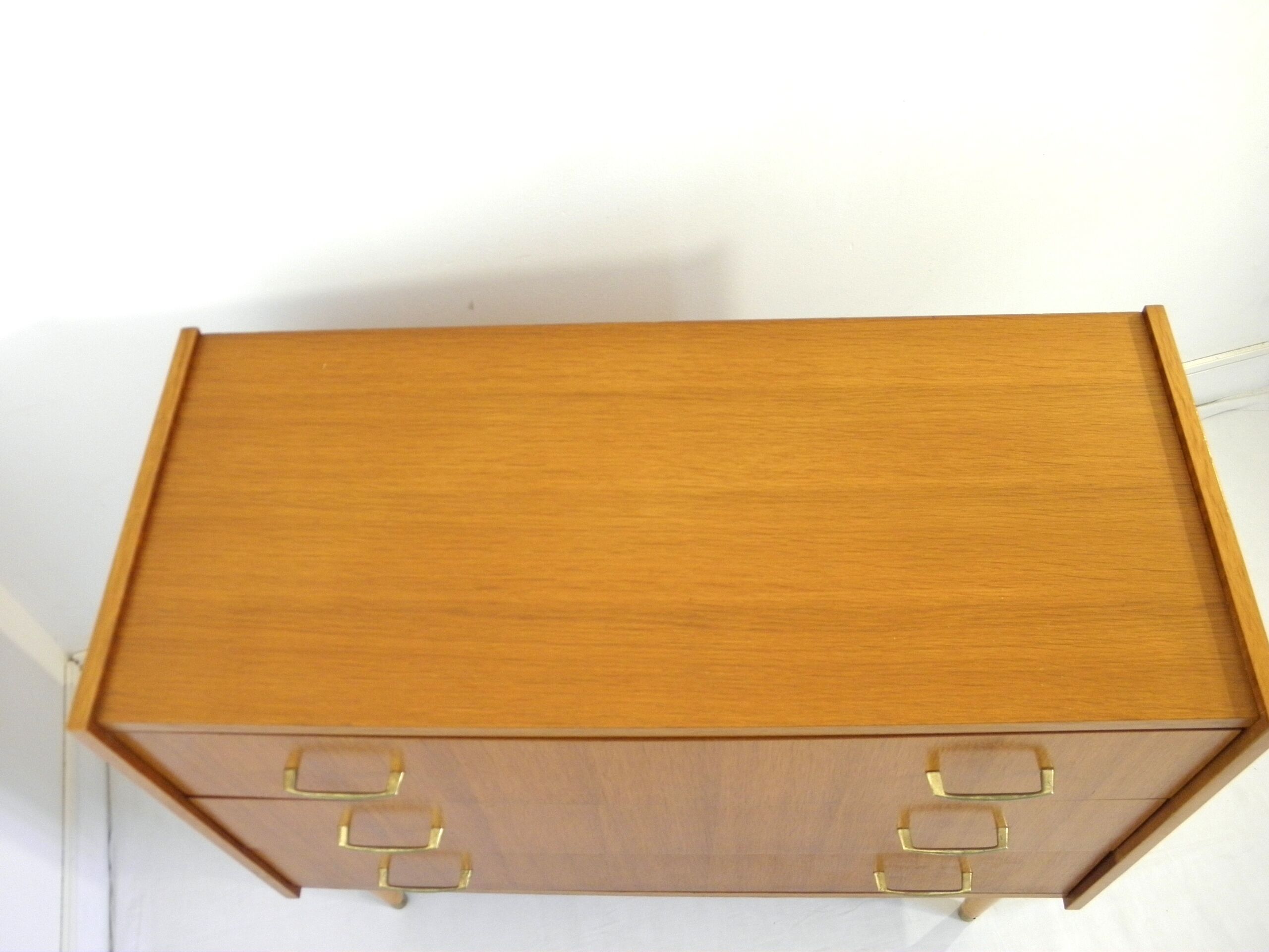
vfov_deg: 46.8
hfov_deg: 60.0
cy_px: 476
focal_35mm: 30
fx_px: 1100
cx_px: 634
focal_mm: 5.5
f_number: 3.6
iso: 200
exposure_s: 1/15
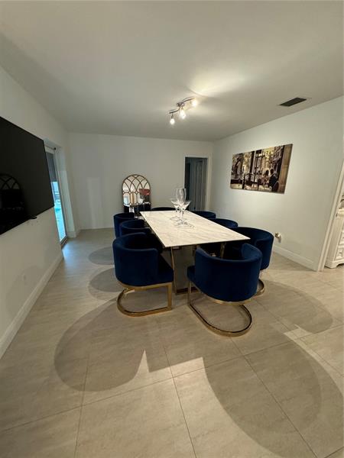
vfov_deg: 102.1
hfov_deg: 85.7
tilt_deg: -16.0
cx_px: 172
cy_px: 229
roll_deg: +0.5
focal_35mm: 14
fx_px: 186
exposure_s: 1/60
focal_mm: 2.22
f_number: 2.2
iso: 500
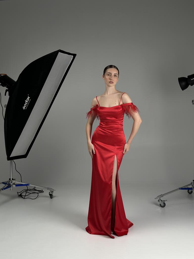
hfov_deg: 30.3
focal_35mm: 48
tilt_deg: -4.7
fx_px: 359
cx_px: 97
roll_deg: -0.5
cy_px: 130
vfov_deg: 39.7
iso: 80
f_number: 1.78
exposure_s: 1/473
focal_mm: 6.86
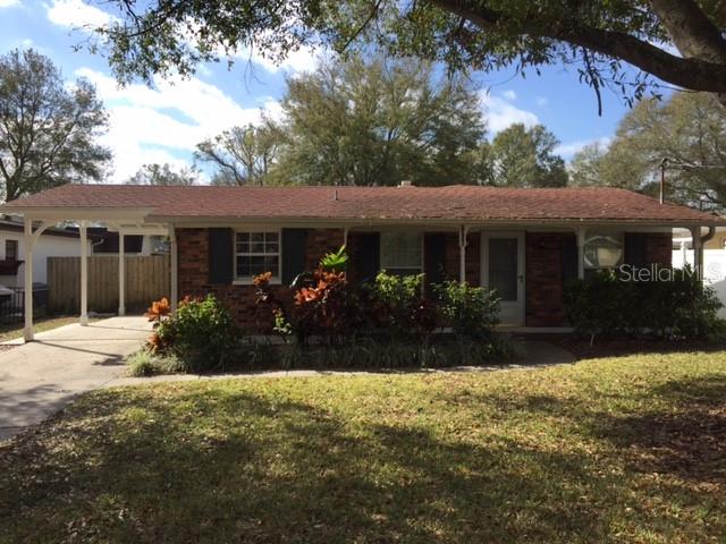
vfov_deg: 48.2
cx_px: 363
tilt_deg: -0.1
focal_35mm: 29
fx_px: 608
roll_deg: -0.3
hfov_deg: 61.7
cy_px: 272
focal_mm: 4.15
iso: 32
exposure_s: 1/1582
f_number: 2.2
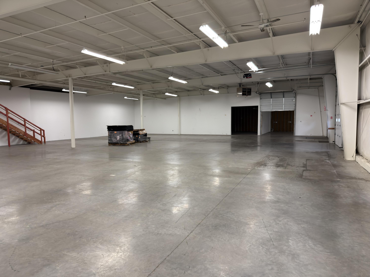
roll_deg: +0.6
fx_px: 257
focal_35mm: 24
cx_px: 185
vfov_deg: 56.8
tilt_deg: -3.9
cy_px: 138
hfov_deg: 71.6
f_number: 1.78
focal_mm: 6.76
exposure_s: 1/60
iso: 200
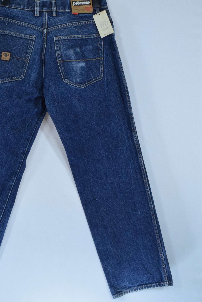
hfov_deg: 26.7
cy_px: 95
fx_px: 419
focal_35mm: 50
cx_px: 48
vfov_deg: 39.2
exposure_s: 1/250
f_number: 11
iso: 3200
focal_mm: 21
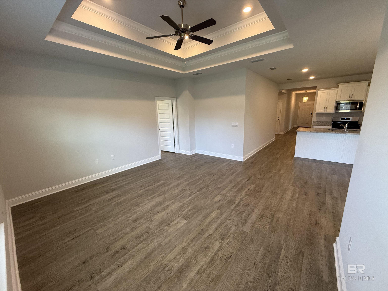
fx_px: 157
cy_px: 146
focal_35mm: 14
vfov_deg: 85.7
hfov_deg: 102.1
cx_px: 194
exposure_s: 1/120
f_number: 2.2
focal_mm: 2.22
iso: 250
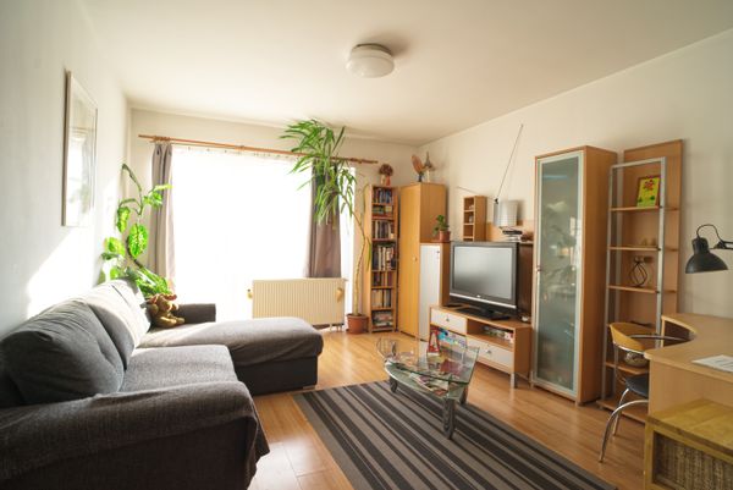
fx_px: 367
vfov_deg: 67.5
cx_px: 366
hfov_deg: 90.0
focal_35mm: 18
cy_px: 245
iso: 125
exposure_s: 1/60
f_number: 5
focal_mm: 18
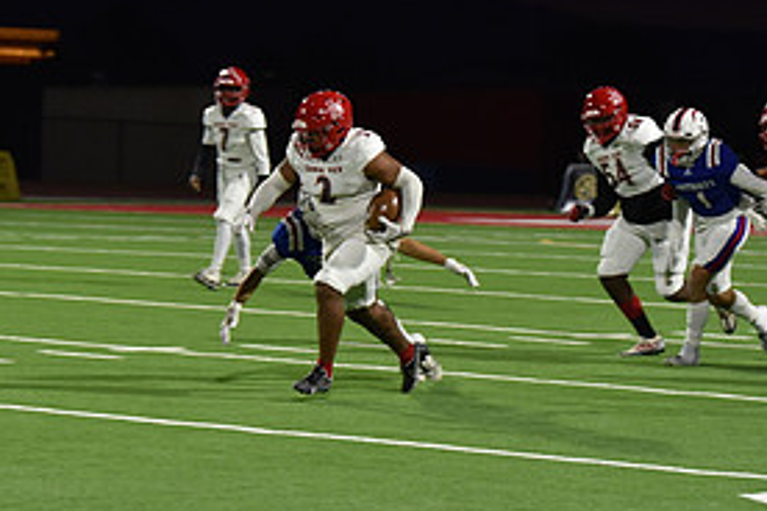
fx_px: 4921
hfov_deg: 8.9
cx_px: 381
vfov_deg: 5.9
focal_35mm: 231
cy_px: 193
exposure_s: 1/500
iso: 1600
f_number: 2.8
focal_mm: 110
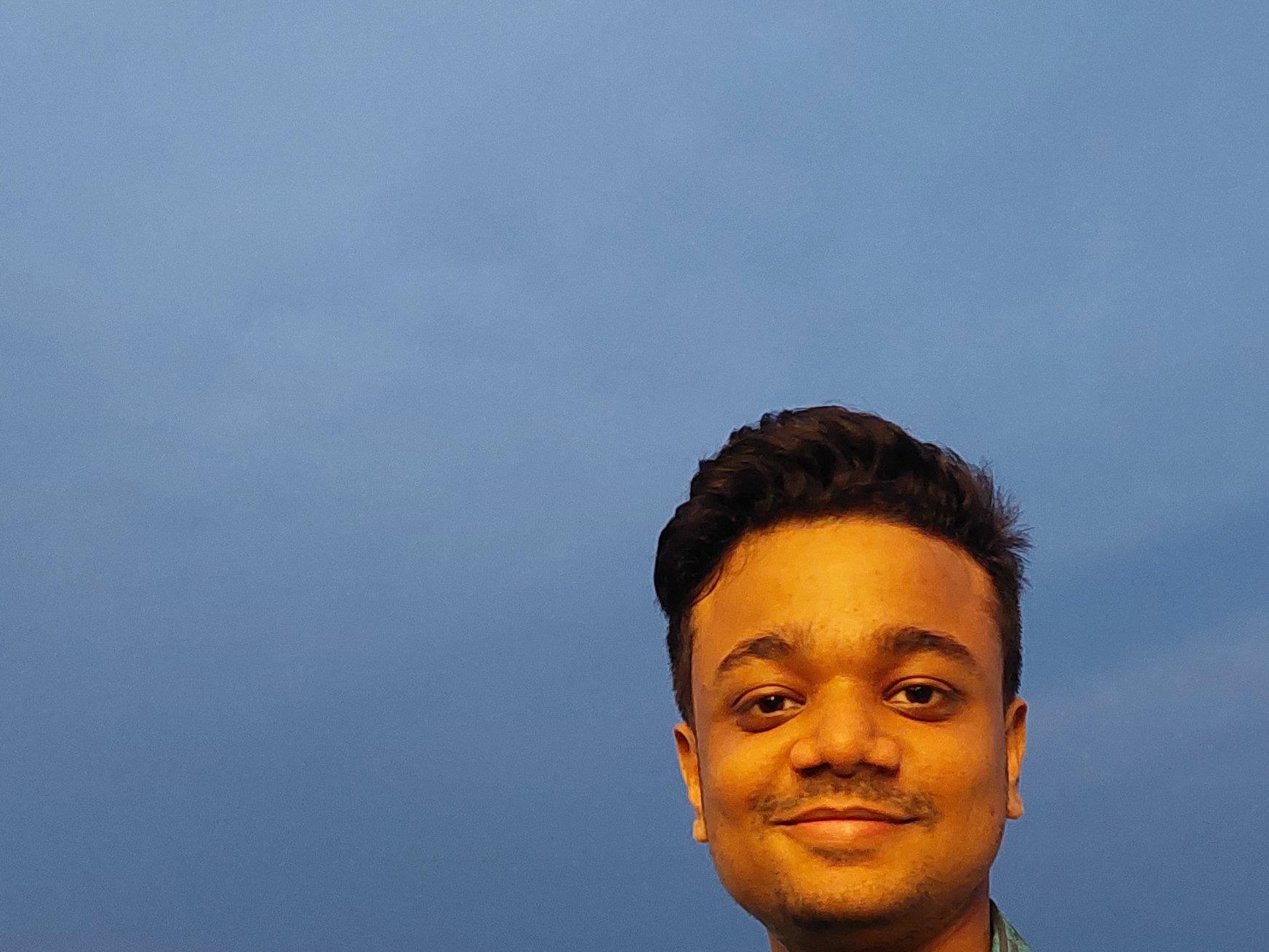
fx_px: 2347
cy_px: 1194
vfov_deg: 21.1
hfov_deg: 30.0
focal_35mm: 64
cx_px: 871
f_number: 1.8
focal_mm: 5.23
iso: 640
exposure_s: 1/25
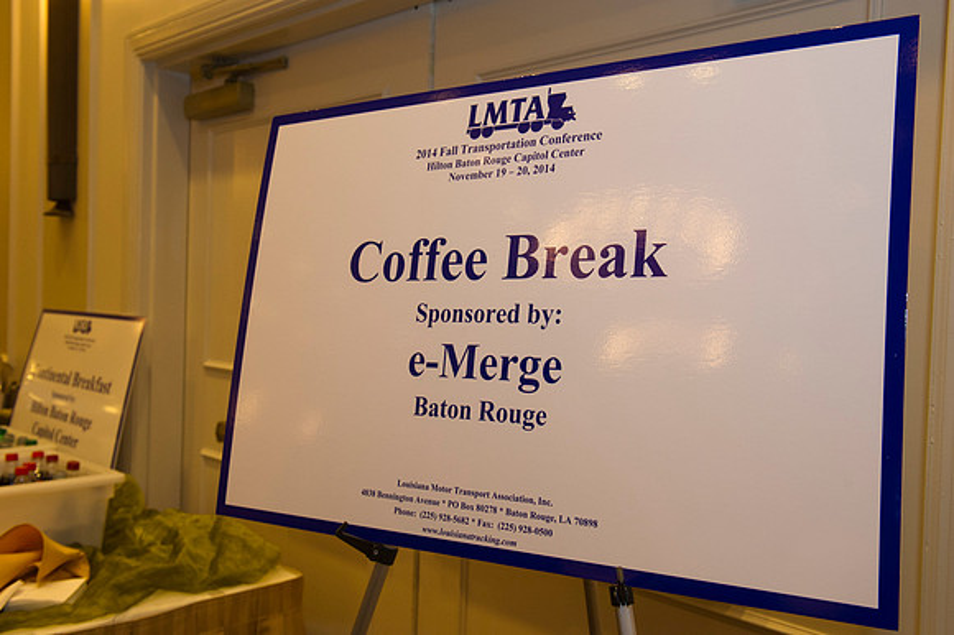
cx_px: 477
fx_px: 953
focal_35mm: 36
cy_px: 318
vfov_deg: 36.8
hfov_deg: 53.2
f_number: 5.6
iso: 1600
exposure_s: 1/50
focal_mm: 36
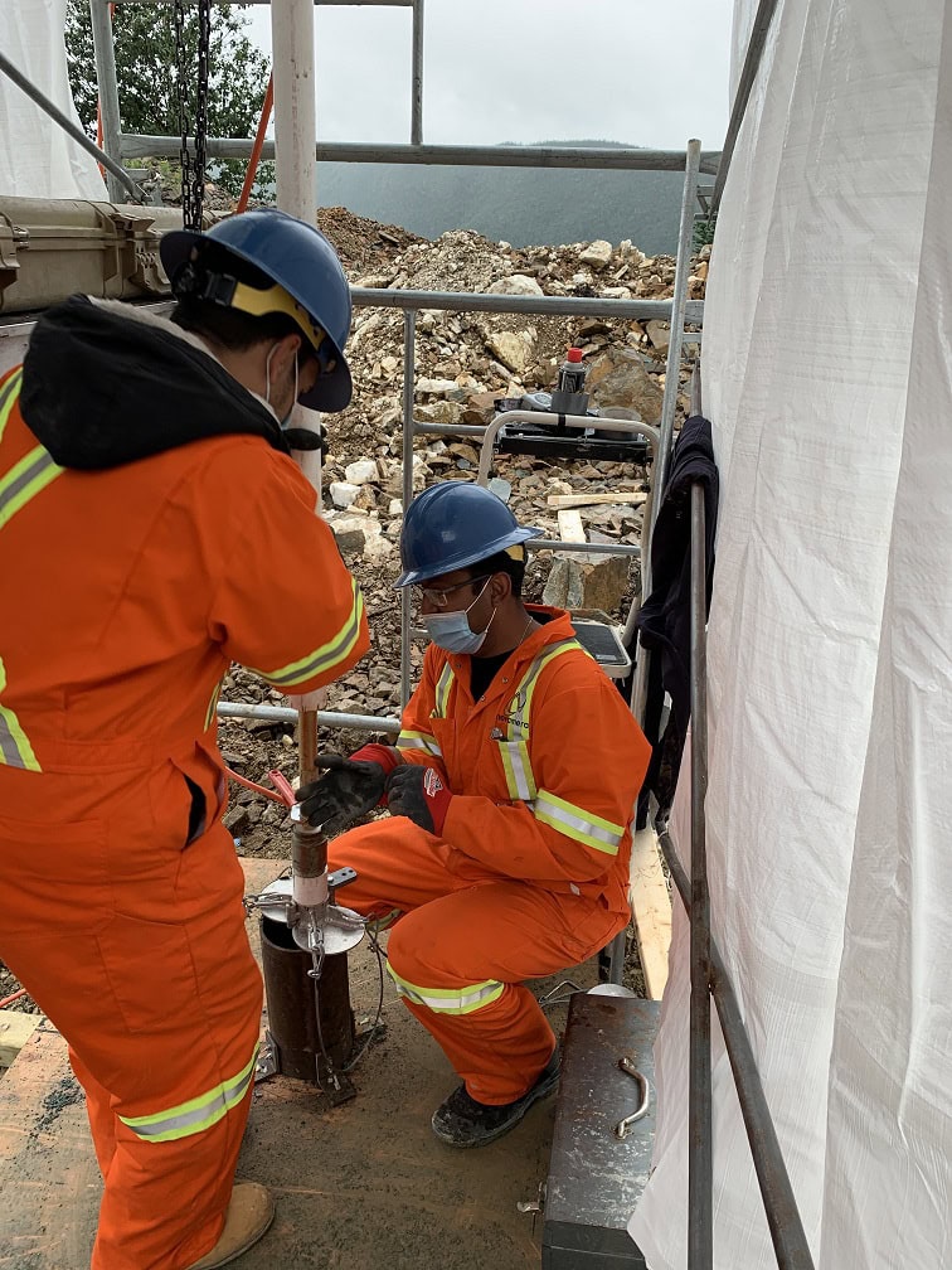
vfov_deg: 67.3
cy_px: 635
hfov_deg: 53.1
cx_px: 476
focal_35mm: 26
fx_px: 953
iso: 25
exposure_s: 1/126
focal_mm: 4.2
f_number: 1.8
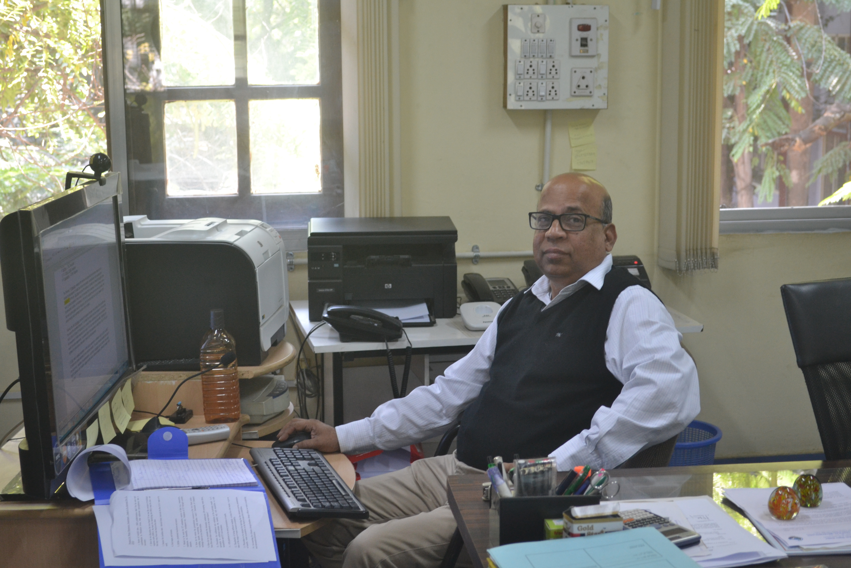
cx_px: 426
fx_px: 1489
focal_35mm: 63
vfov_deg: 21.6
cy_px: 284
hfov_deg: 31.9
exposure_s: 1/40
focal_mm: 42
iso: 800
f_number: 5.3
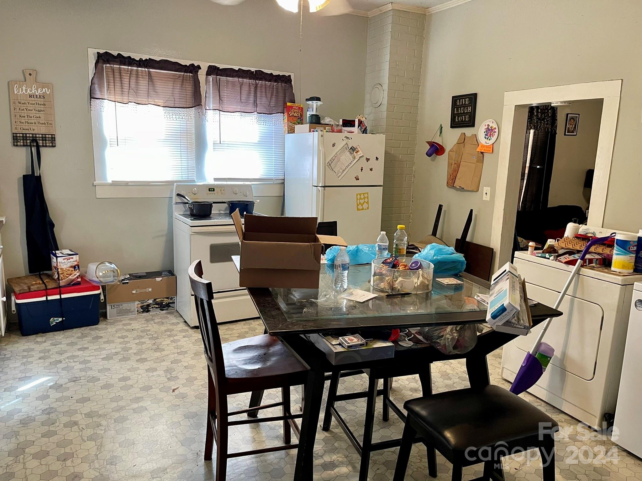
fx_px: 464
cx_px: 321
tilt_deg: -10.5
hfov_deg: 69.4
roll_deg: -1.4
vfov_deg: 54.9
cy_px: 240
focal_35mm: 25
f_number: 1.6
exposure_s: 1/60
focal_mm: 5.1
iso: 200
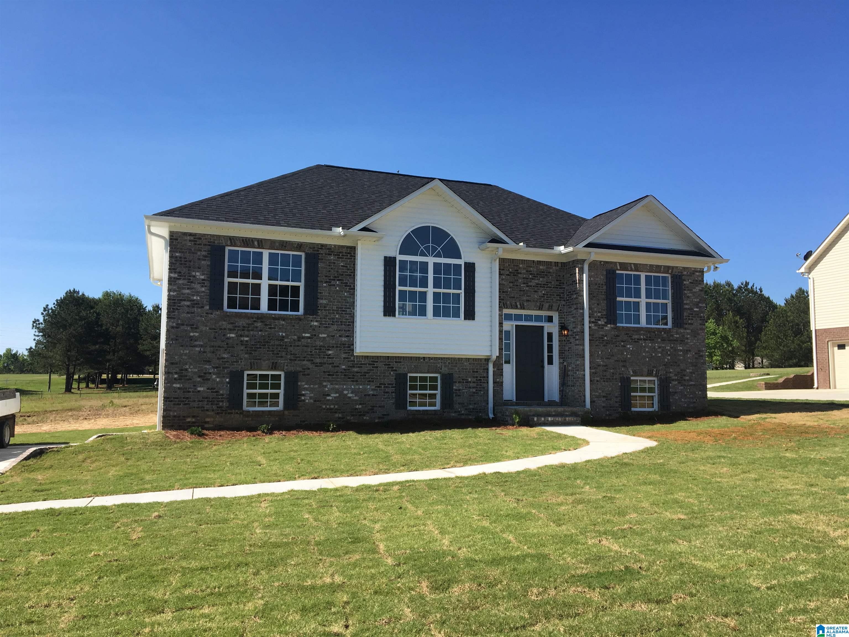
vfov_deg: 48.2
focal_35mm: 29
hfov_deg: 61.7
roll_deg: -0.2
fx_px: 711
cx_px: 424
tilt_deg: +4.9
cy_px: 318
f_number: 2.2
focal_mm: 4.15
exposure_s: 1/1304
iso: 25
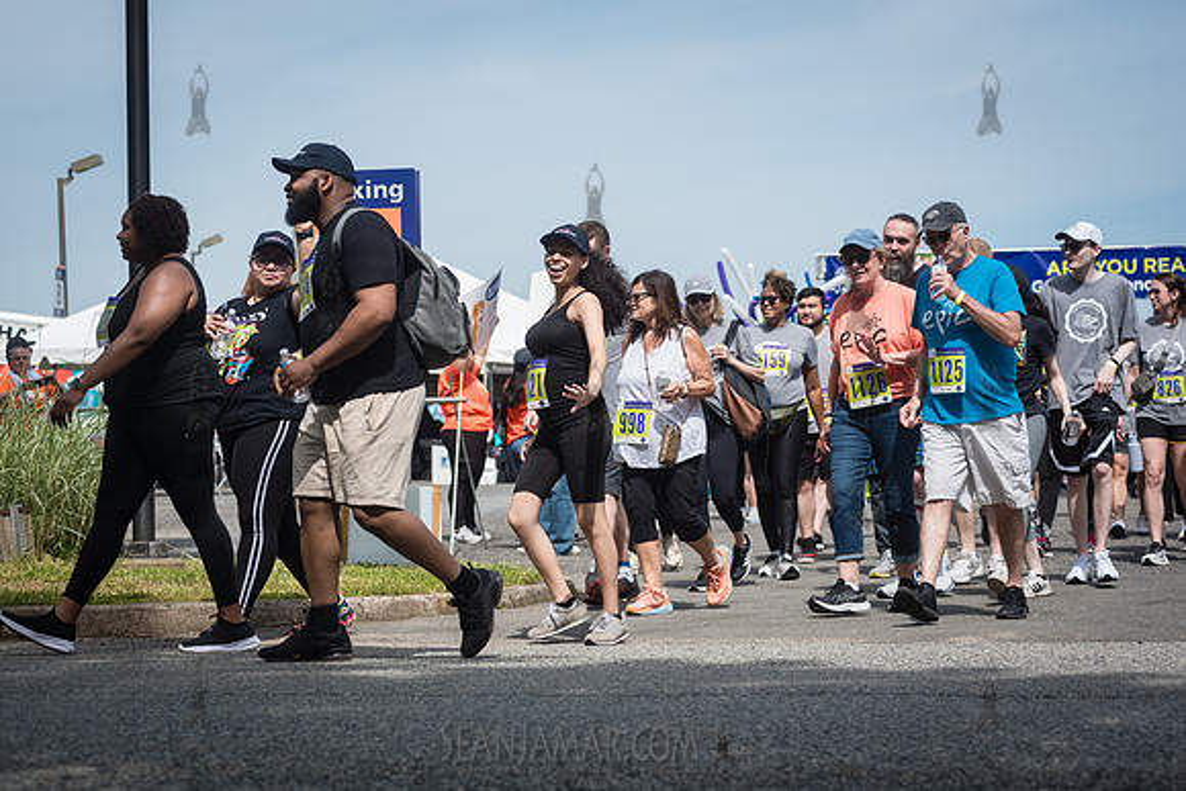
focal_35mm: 80
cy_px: 396
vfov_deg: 17.1
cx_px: 593
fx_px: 2636
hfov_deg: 25.4
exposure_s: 1/2000
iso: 250
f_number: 4.5
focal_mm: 80
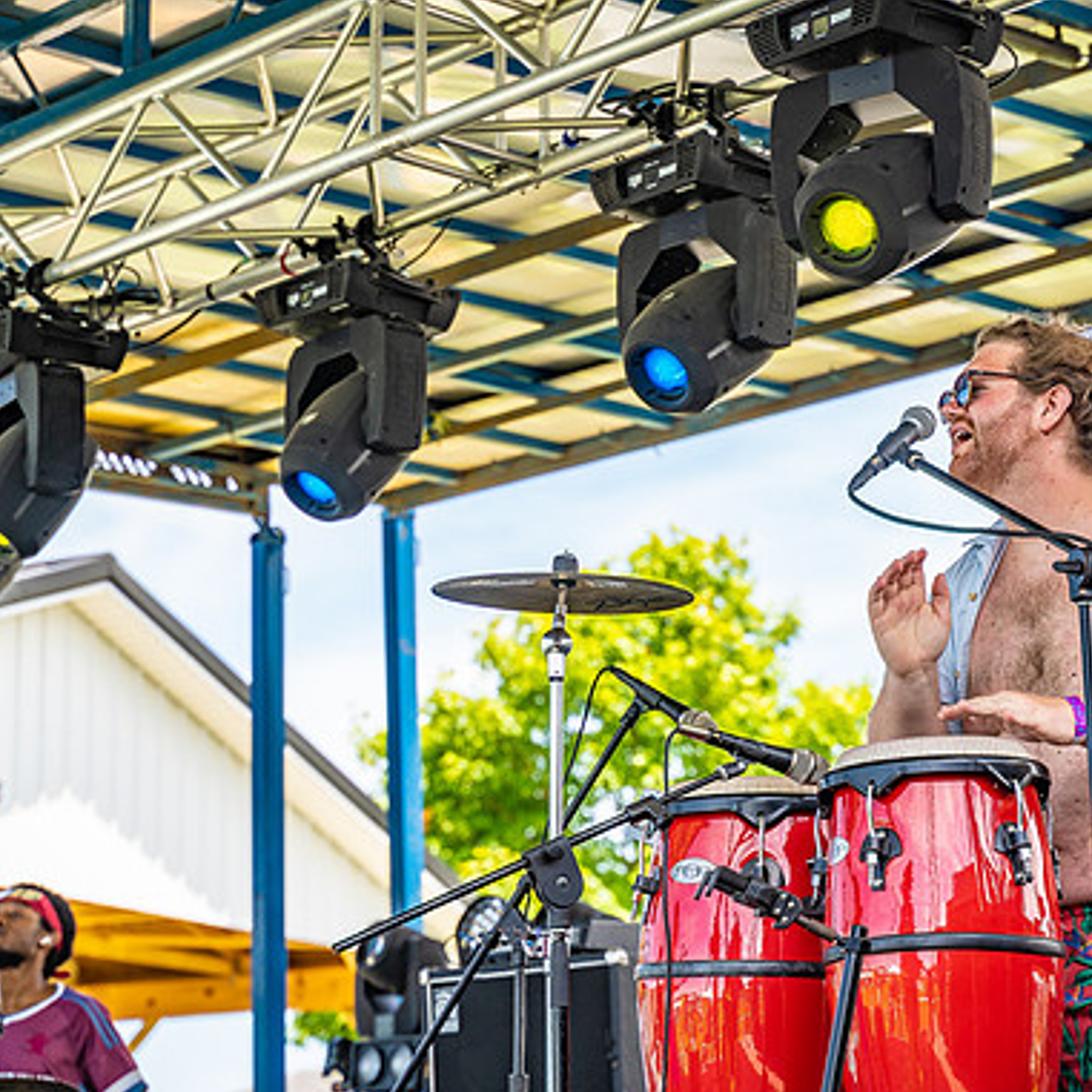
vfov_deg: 17.9
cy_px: 552
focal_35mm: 97
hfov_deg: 17.9
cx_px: 570
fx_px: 3462
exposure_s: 1/320
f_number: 4
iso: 125
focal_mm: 75
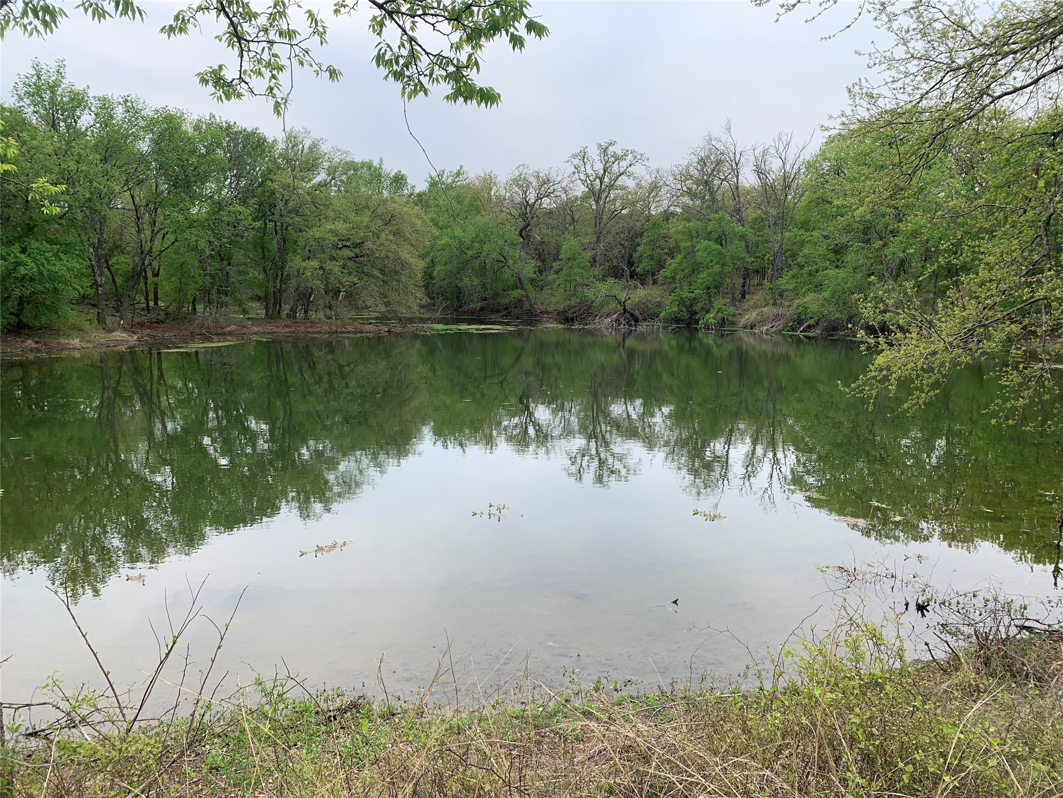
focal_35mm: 26
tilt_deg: -8.0
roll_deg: -0.4
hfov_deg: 67.3
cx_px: 532
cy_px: 399
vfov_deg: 53.1
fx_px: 798
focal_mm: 4.25
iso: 25
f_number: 1.8
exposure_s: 1/1043
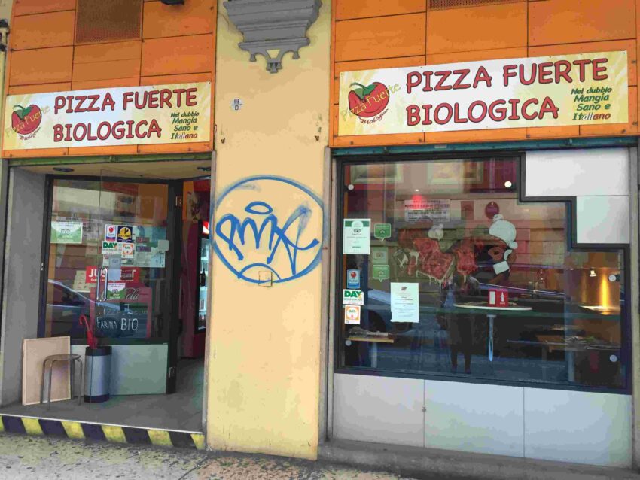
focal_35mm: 29
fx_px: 536
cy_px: 240
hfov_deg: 61.6
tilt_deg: +5.3
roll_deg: -2.1
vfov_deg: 48.2
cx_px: 320
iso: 40
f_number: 2.2
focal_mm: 4.15
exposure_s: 1/33
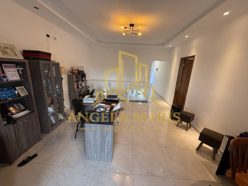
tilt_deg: -13.8
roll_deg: -2.2
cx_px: 124
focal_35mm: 14
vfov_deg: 85.7
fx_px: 100
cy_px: 93
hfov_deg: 102.1
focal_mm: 2.22
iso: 320
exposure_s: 1/120
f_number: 2.2
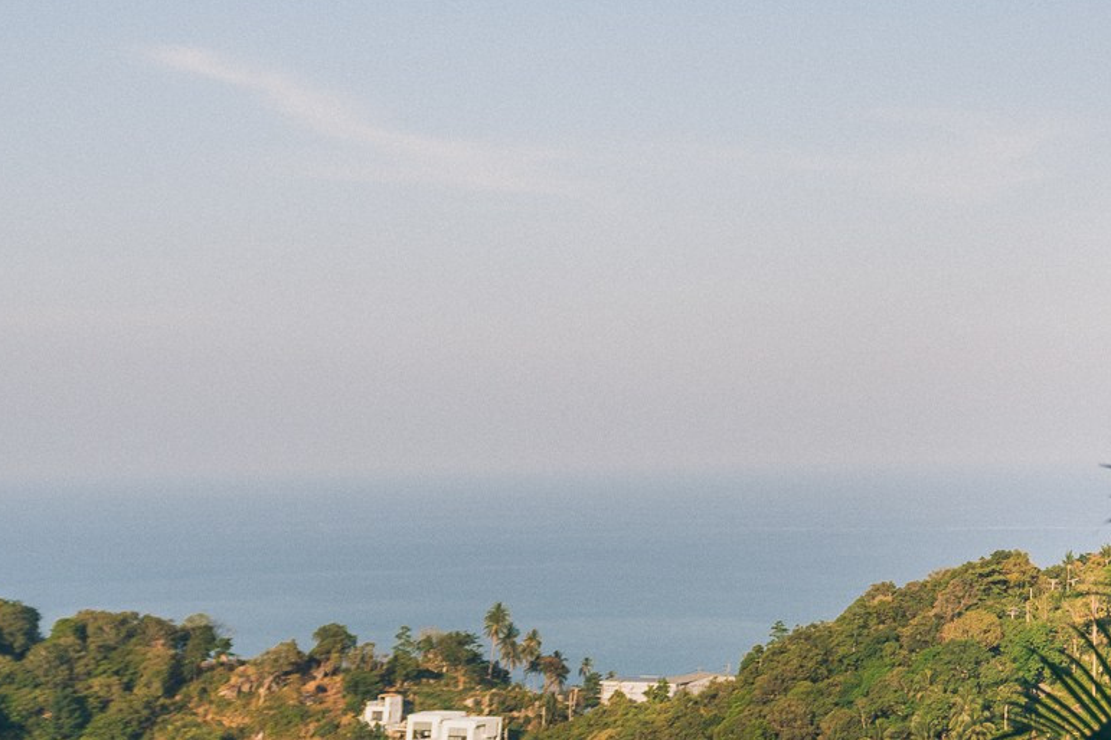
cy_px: -189
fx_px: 2376
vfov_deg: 16.8
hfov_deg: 23.8
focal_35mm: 77
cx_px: 1366
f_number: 2.8
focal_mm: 29
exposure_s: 1/3200
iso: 160
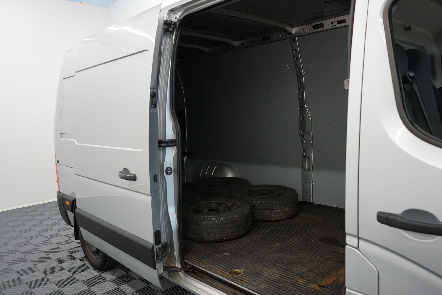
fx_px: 344
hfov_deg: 65.5
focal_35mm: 28
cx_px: 221
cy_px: 148
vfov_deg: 46.4
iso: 1250
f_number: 4
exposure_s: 1/160
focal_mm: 28
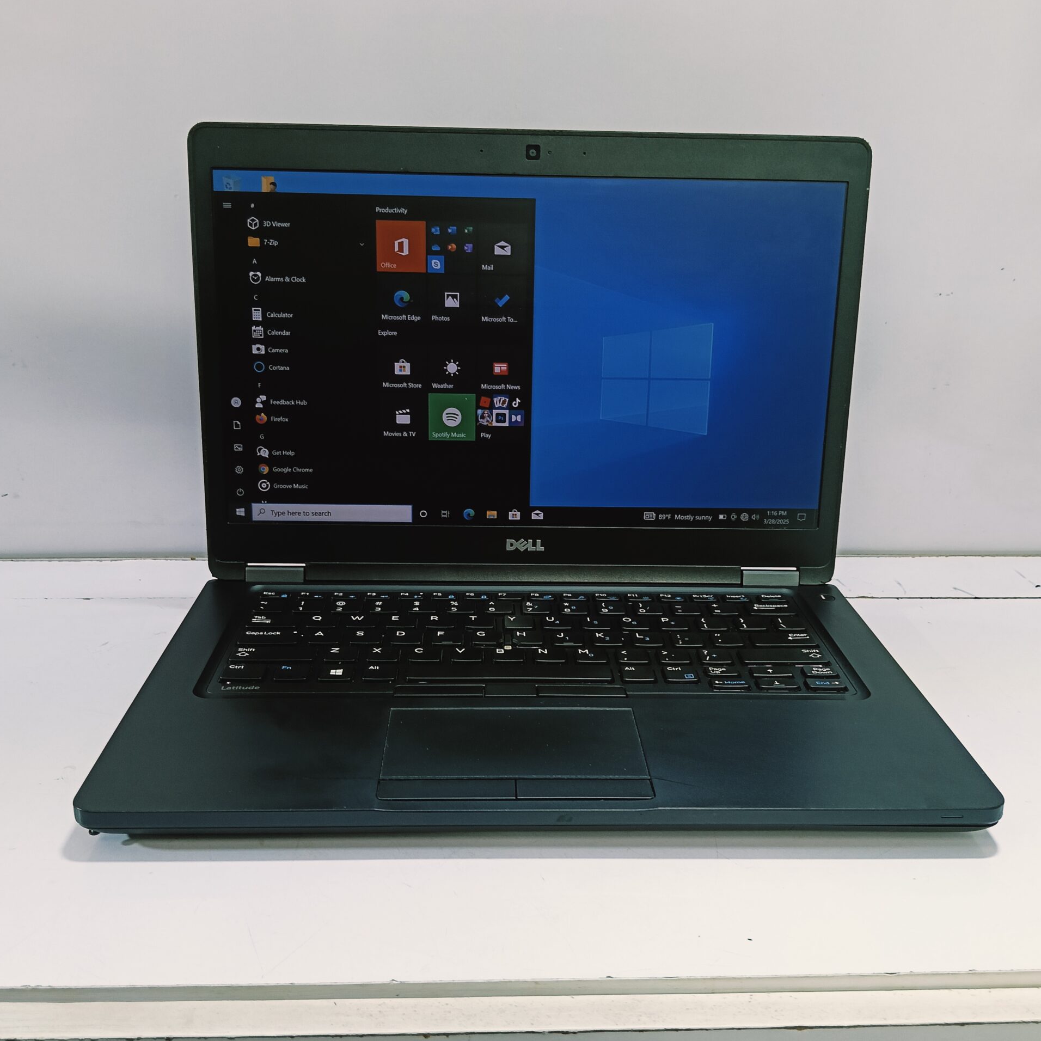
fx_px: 1089
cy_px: 536
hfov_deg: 51.1
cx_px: 520
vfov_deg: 51.1
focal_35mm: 32
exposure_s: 1/33.3
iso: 125
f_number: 1.8
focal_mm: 3.98
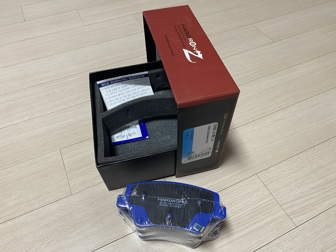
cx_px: 168
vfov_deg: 53.1
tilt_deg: -52.1
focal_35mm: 26
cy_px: 126
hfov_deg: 67.3
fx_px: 252
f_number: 1.8
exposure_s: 1/60
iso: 100
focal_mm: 4.25
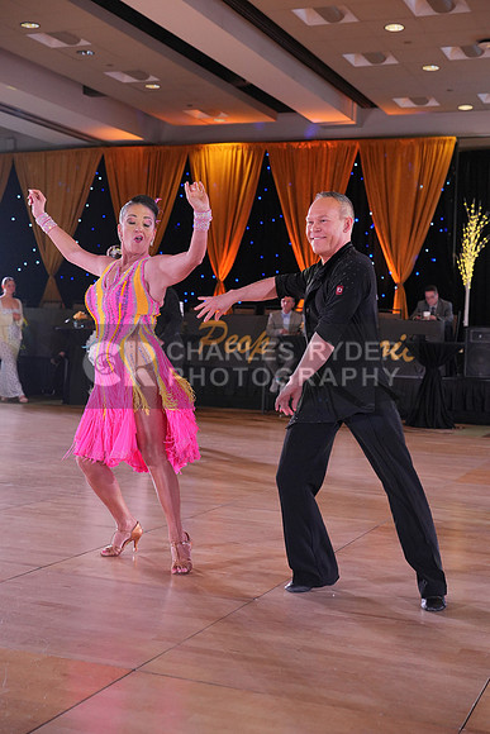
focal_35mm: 50
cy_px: 367
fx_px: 1020
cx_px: 245
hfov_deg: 27.0
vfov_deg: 39.6
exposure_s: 1/400
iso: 2000
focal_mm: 50
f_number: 4
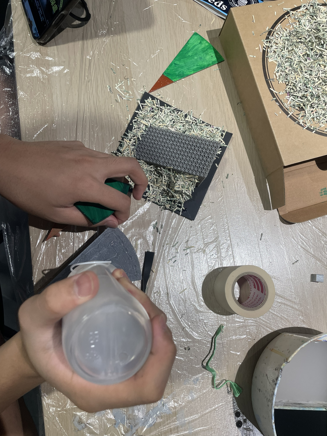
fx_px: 327
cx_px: 164
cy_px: 218
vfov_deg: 67.3
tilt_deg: -78.5
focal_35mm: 26
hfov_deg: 53.1
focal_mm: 4.2
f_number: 1.6
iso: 64
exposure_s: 1/60
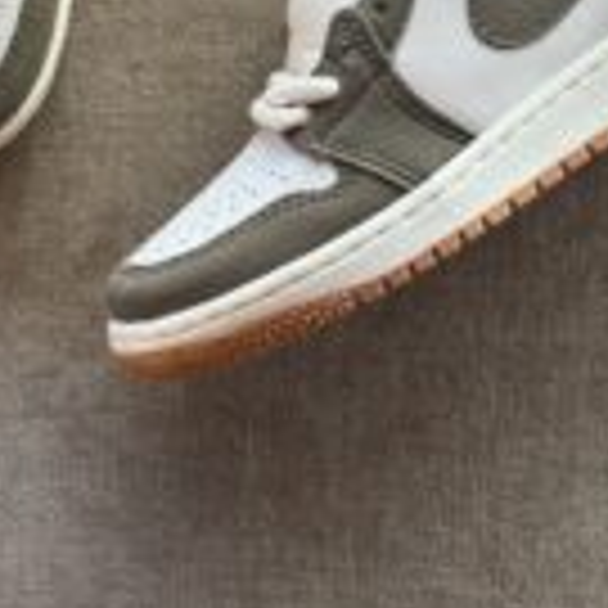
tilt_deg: -86.2
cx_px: 261
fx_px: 2504
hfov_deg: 13.8
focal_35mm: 126
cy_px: 59
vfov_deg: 13.7
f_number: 1.78
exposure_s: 1/121
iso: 80
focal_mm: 6.76
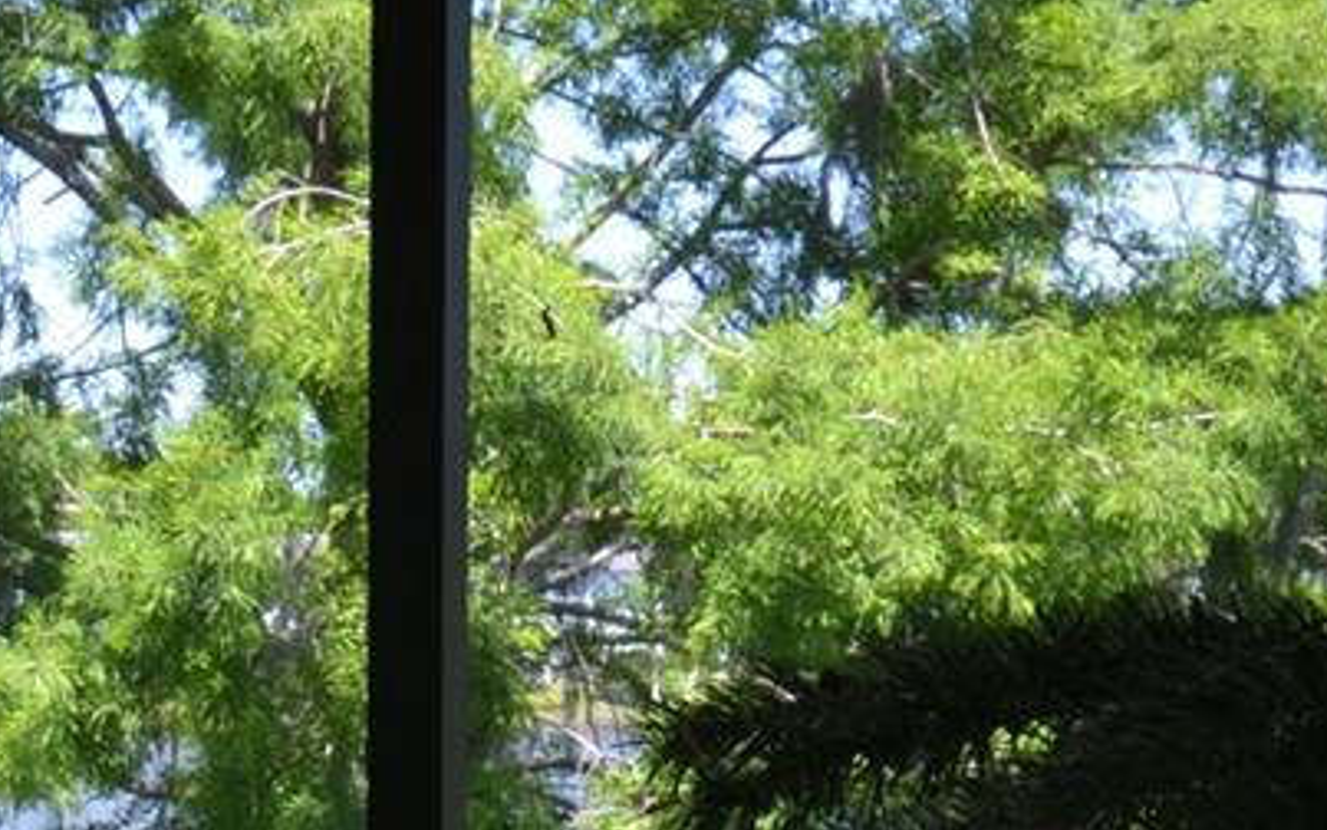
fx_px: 3074
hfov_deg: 22.6
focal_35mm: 85
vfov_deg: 15.3
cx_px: -230
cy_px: 665
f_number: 5.6
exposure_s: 1/125
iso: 140
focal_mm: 14
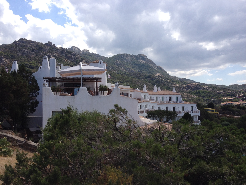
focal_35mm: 35
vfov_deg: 40.7
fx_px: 249
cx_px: 123
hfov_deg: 52.6
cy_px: 92
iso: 50
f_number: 2.4
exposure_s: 1/1493
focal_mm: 4.28
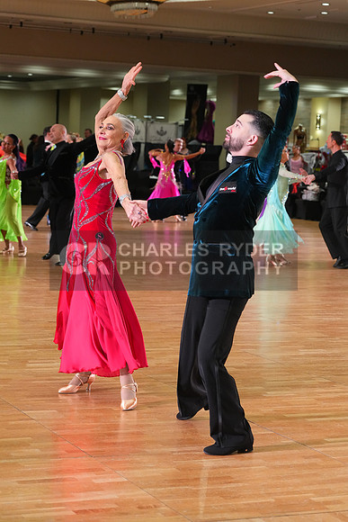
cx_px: 174
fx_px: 1261
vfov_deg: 23.4
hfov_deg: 15.7
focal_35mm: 87
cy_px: 261
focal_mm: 87
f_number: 5.6
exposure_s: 1/200
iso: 3200
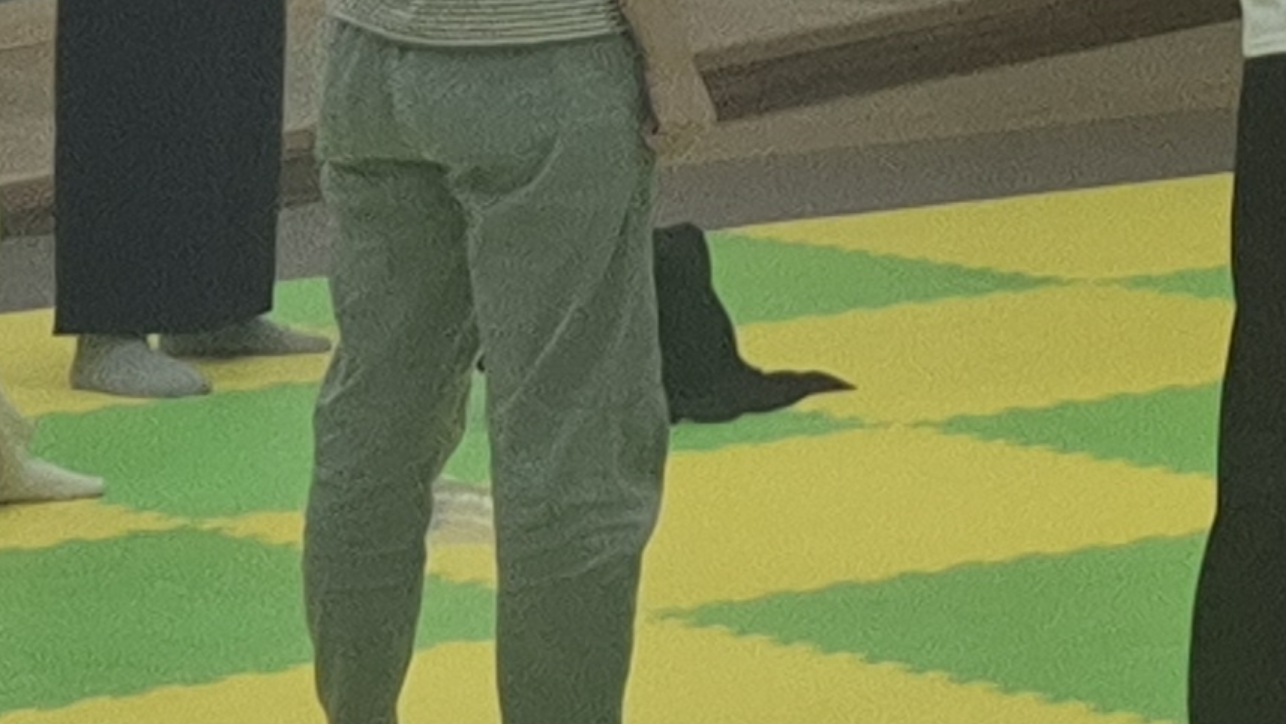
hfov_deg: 16.8
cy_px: -1053
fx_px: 3990
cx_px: 1870
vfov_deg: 9.2
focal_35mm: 117
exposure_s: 1/132
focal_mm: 5.4
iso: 25
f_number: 1.8
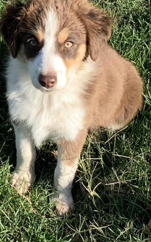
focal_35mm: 32
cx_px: 60
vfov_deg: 59.4
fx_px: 211
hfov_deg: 39.2
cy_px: 103
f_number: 1.8
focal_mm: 4.25
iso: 25
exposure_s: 1/822
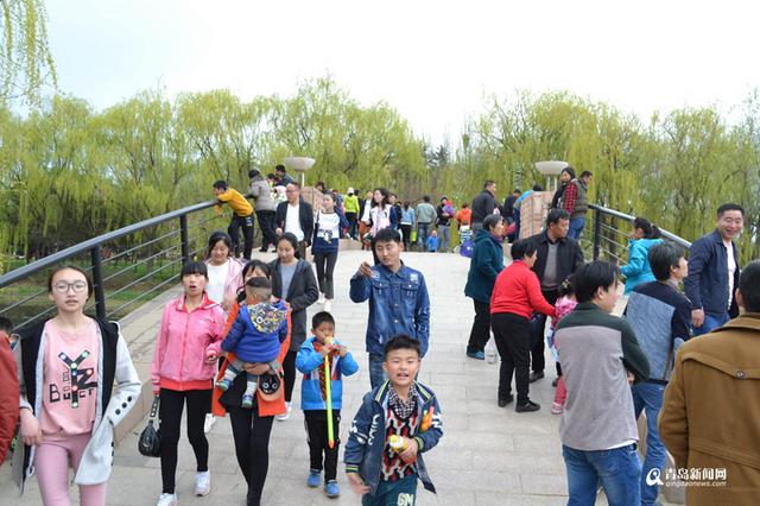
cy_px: 253
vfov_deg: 39.9
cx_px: 380
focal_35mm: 33
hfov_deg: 57.2
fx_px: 696
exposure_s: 1/200
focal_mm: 22
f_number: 7.1
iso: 400
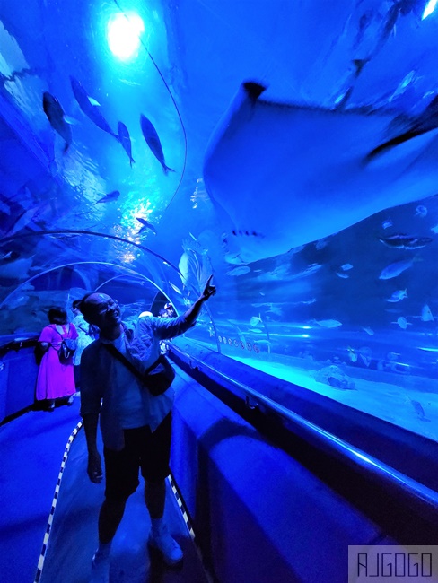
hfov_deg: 90.0
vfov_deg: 106.2
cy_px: 292
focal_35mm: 13
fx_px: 219
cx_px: 219
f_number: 2.2
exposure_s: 1/26
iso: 640
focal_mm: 2.2
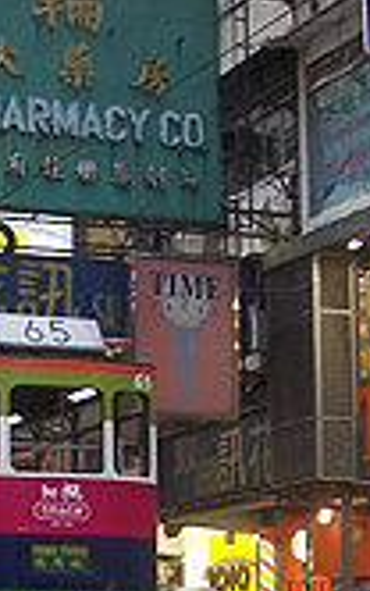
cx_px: 25
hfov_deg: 10.4
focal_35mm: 126
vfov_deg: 16.4
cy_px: 516
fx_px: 2029
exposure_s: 1/45
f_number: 2.8
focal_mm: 6.3
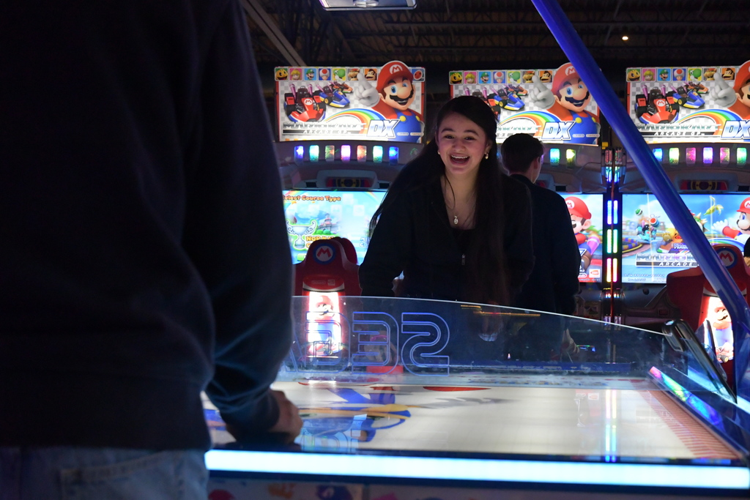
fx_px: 1188
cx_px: 375
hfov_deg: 35.0
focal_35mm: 57
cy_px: 250
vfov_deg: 23.8
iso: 4000
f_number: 5.6
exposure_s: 1/400
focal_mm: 38
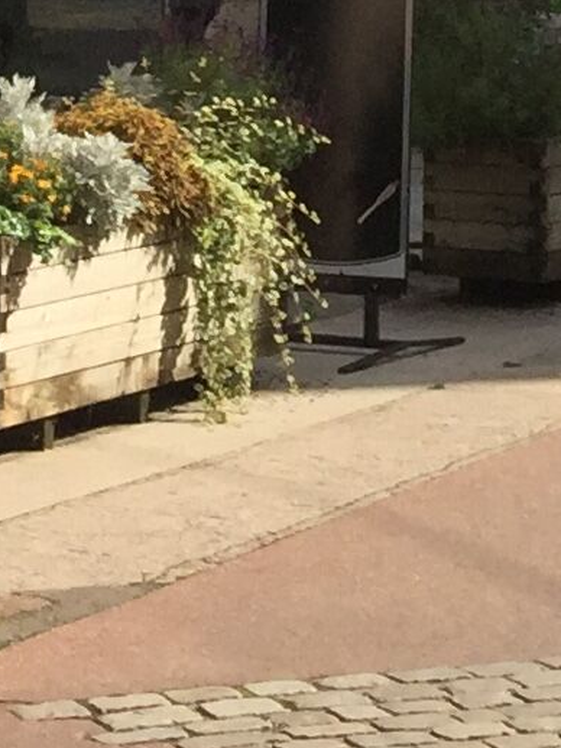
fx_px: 3953
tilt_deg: +15.5
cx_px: 307
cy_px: -1299
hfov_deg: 8.1
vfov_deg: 9.2
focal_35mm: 183
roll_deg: +2.4
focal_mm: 4.15
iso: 32
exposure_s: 1/1883
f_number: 2.2
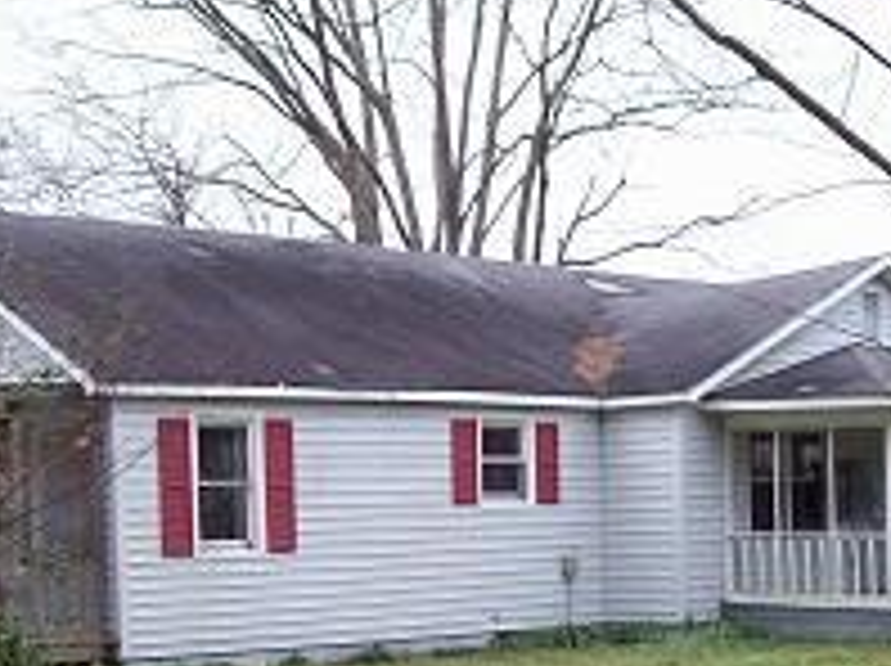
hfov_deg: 25.0
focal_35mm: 78
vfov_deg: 18.6
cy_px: 578
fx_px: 2005
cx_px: 508
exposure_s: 1/91.7
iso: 80
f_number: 2.7
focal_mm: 6
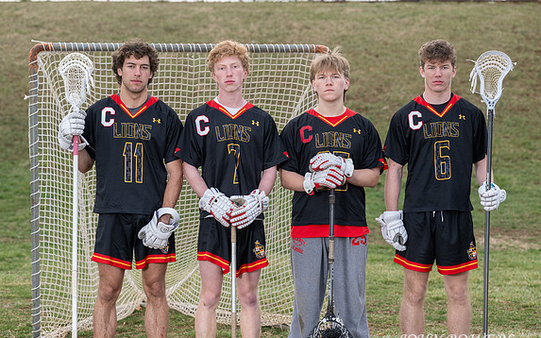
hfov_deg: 17.8
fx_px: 1725
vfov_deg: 11.2
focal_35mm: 117
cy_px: 200
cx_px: 274
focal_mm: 101
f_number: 4.5
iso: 250
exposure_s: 1/200
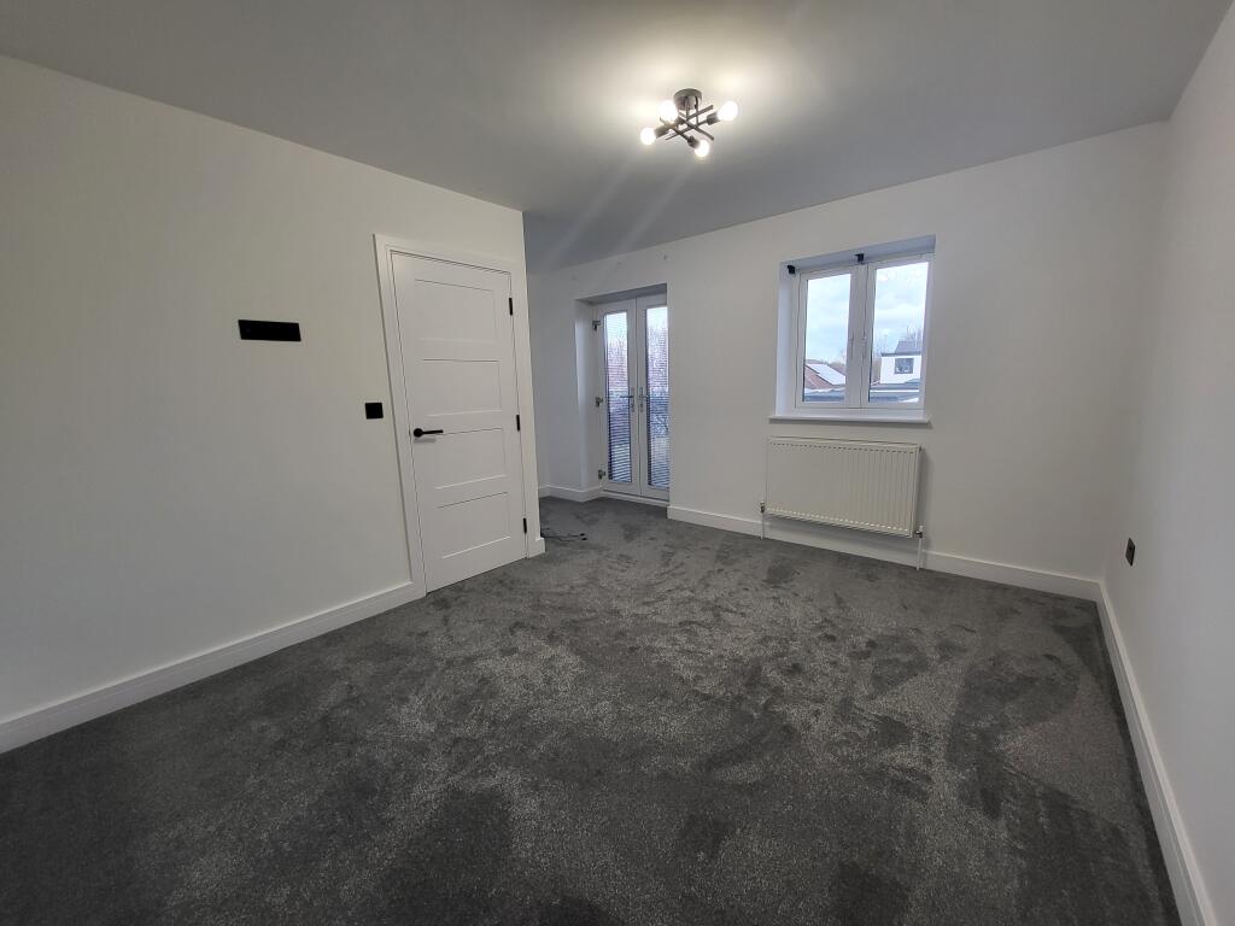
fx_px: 464
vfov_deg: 89.9
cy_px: 463
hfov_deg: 106.2
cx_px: 618
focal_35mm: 13
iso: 80
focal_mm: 1.74
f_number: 2.2
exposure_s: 1/50
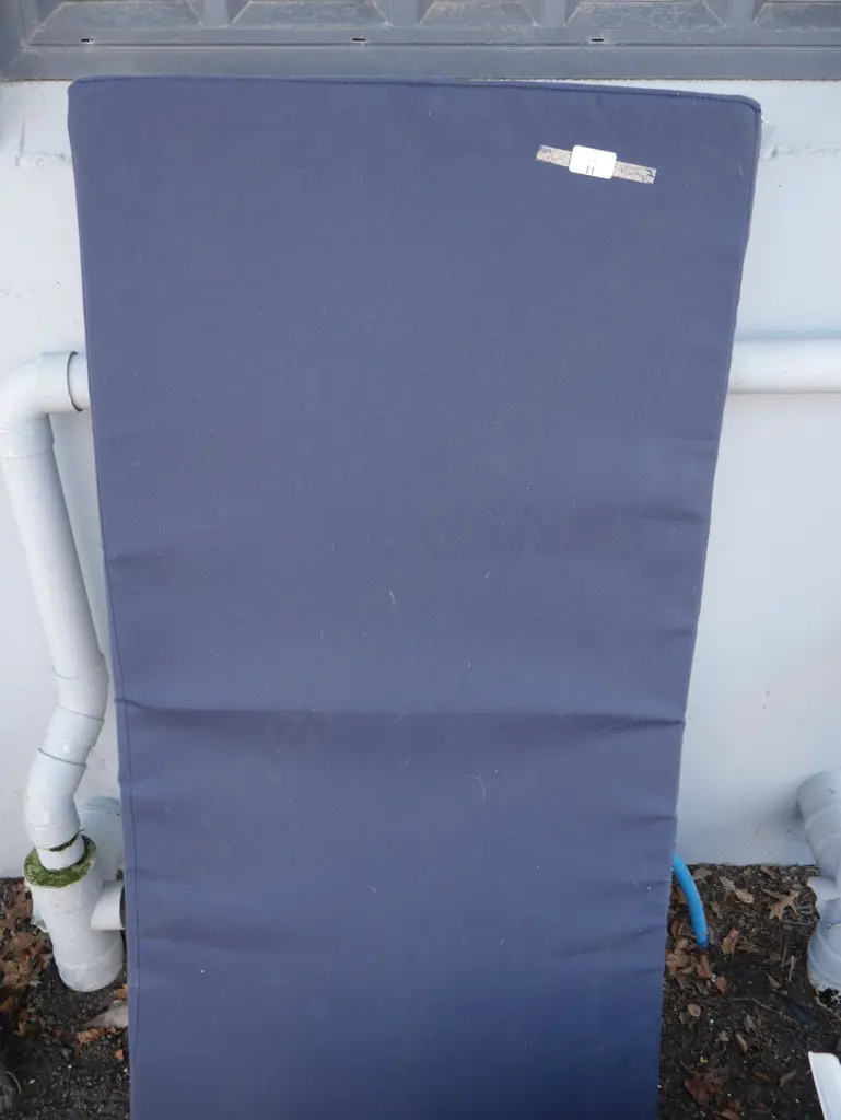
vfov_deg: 56.8
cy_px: 560
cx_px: 420
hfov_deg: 44.2
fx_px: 1036
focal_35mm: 32
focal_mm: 16
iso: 250
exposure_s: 1/60
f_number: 3.6
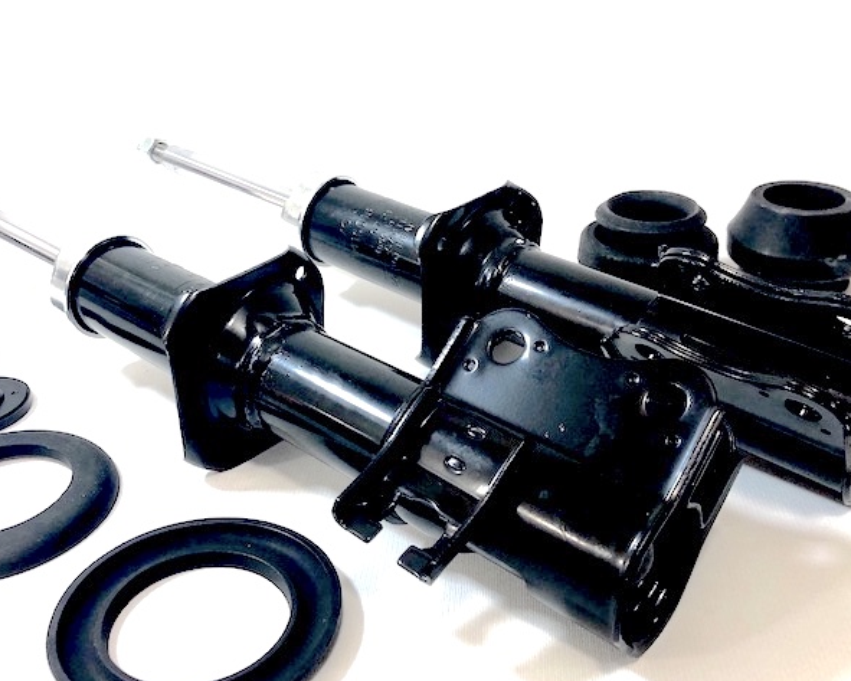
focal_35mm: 37
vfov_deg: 40.1
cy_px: 318
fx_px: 932
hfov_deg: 49.0
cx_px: 382
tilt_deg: -25.7
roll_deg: +2.8
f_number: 1.8
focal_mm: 4
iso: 25
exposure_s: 1/40
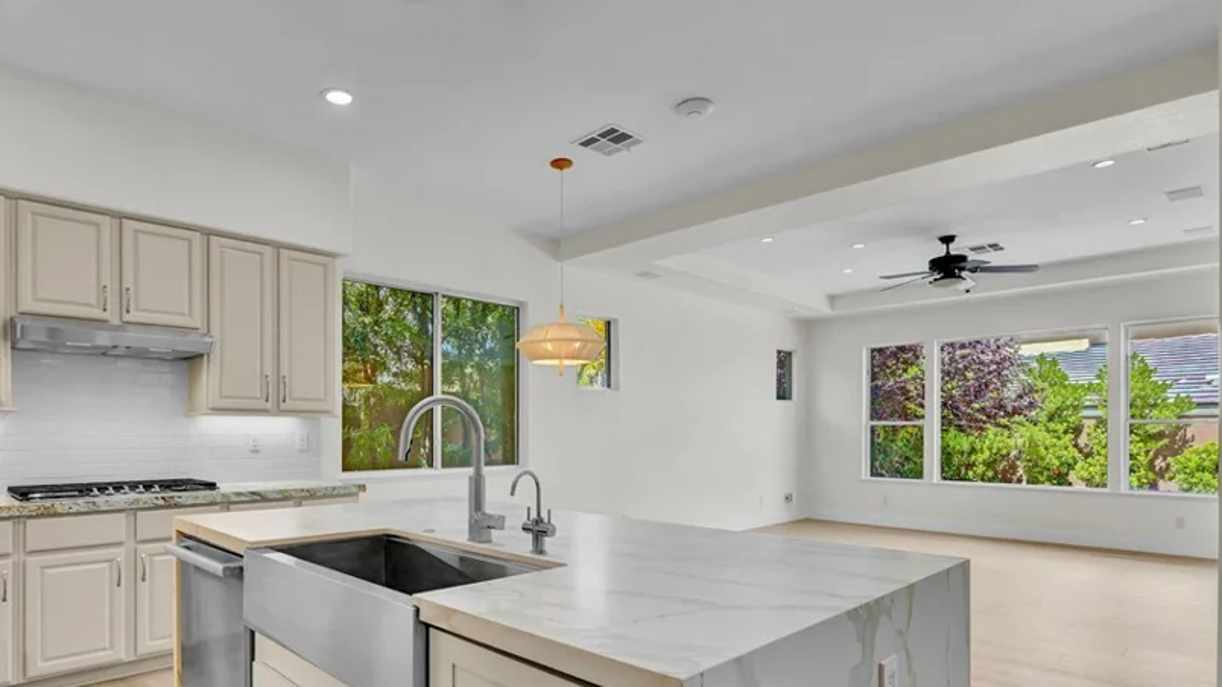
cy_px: 431
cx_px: 497
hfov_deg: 83.9
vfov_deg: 53.7
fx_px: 670
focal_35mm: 21
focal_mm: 15.5
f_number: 9
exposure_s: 1/60
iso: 400
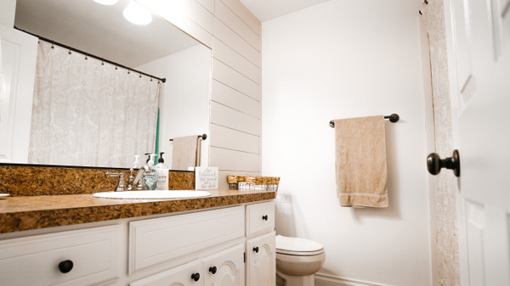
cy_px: 159
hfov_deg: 89.6
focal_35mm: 19
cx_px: 250
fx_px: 257
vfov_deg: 58.1
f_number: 2.8
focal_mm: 17
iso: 800
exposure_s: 1/250
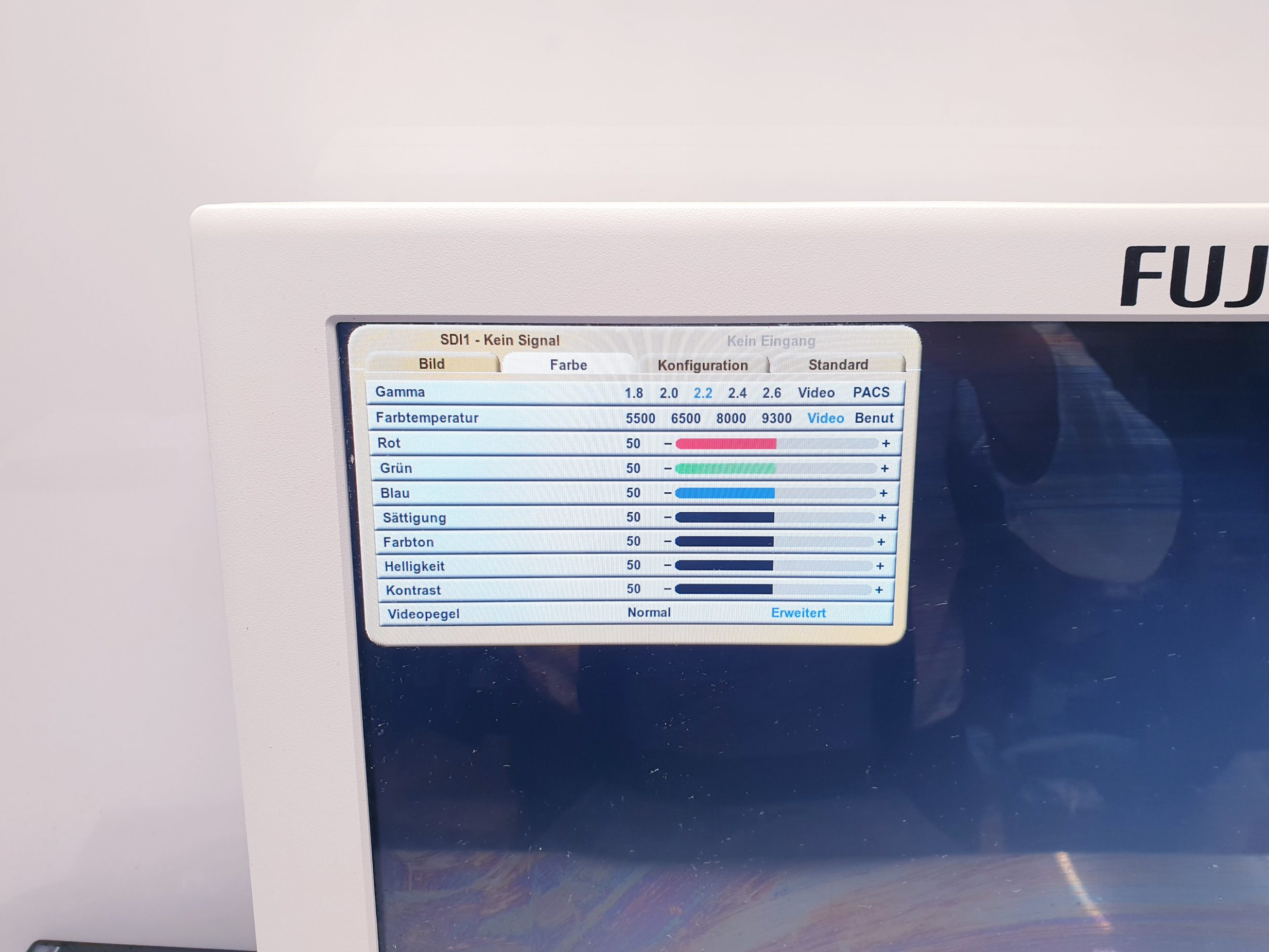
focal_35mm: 27
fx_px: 990
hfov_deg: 65.3
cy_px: 480
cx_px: 657
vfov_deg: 51.4
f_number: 2.4
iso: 80
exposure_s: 1/50
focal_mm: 4.3
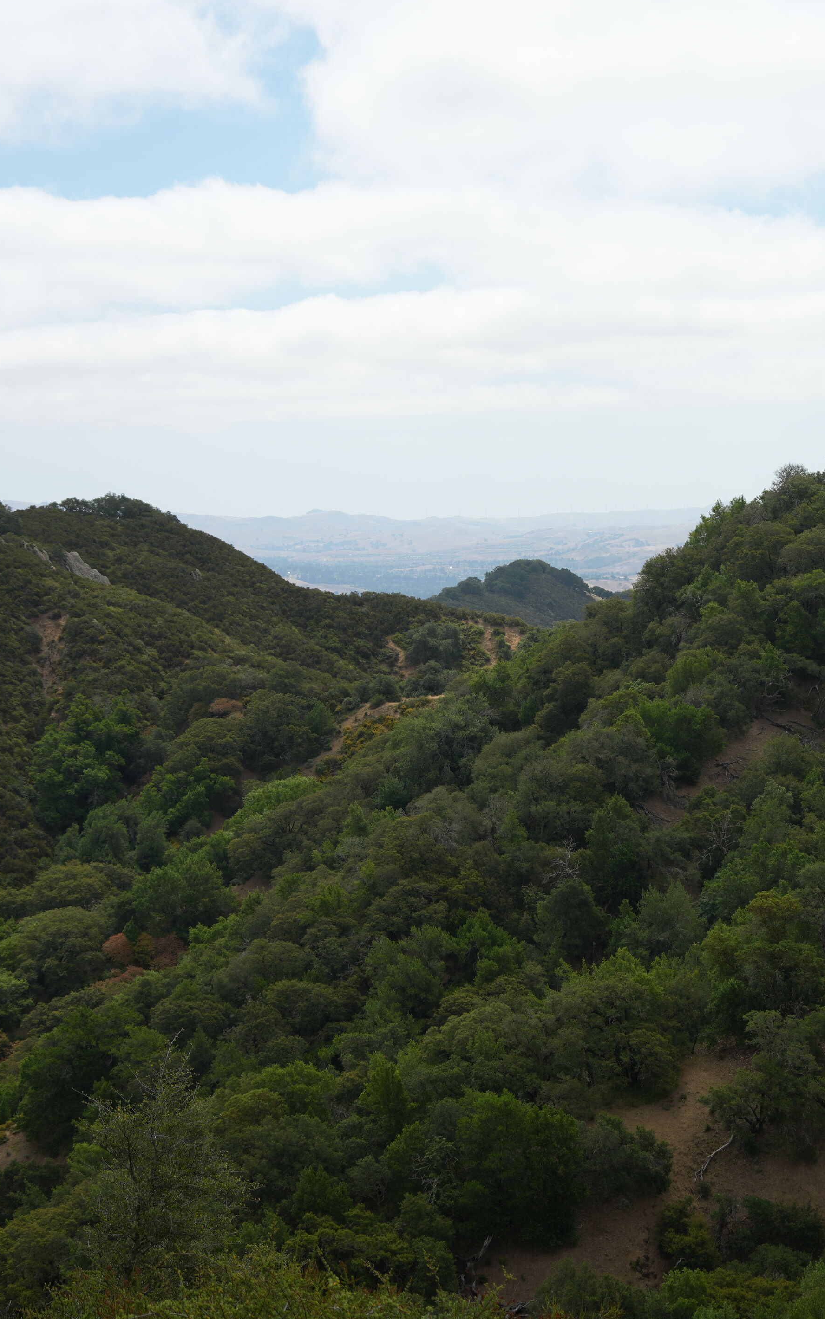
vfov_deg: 26.1
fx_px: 2842
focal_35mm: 79
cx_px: 603
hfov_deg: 16.4
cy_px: 656
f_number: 4.5
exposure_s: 1/800
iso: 100
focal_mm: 51
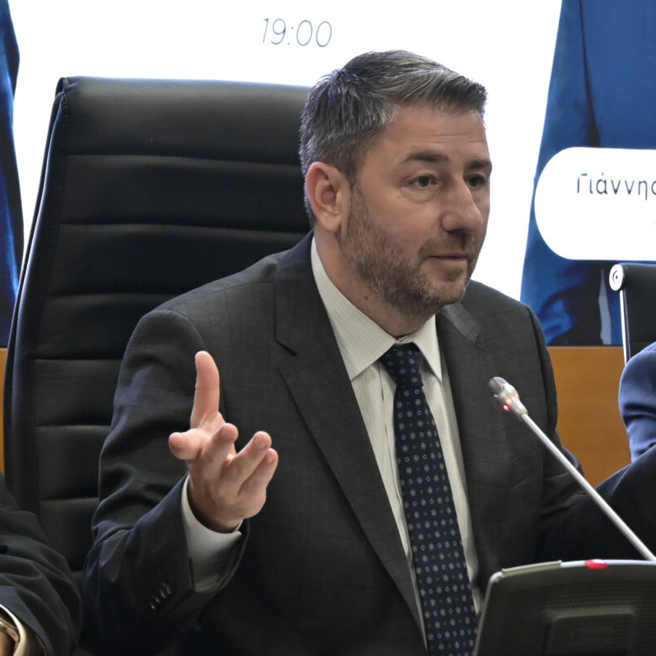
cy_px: 328
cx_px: 444
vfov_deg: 11.6
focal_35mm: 151
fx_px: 3237
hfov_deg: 11.6
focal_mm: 79
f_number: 8
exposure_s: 1/125
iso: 5000
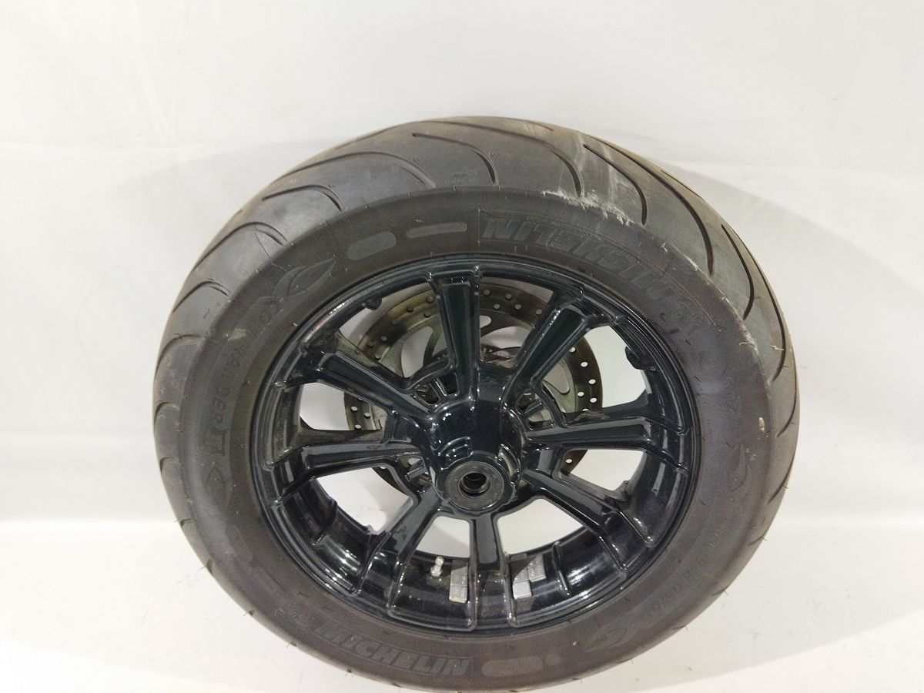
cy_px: 346
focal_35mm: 27
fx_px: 721
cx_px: 462
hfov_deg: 65.3
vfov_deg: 51.4
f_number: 1.79
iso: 166
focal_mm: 4.71
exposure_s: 1/25
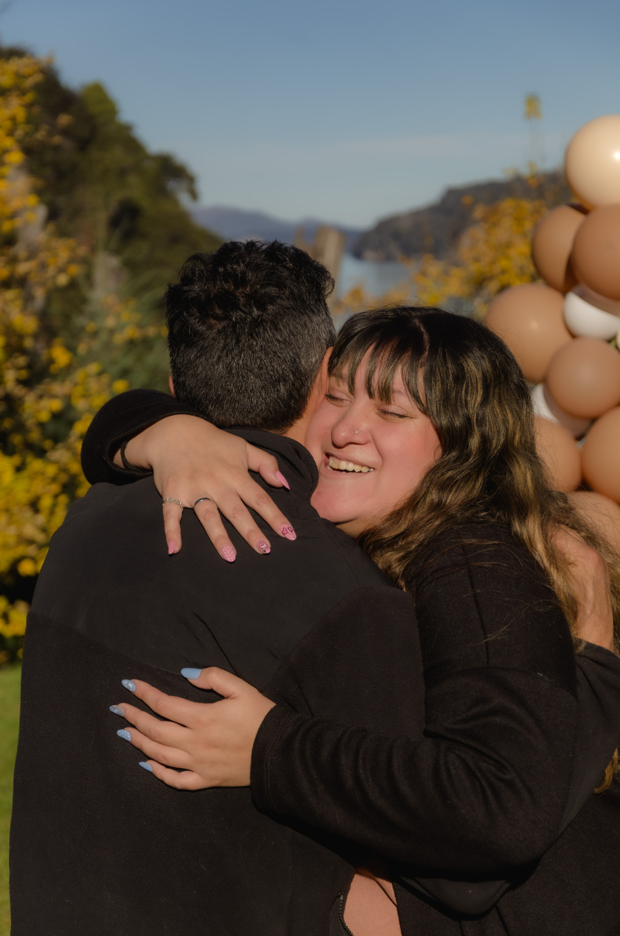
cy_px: 468
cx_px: 310
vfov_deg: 19.5
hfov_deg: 13.0
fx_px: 2725
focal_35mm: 105
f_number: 5.3
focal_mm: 70
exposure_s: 1/1000
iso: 250
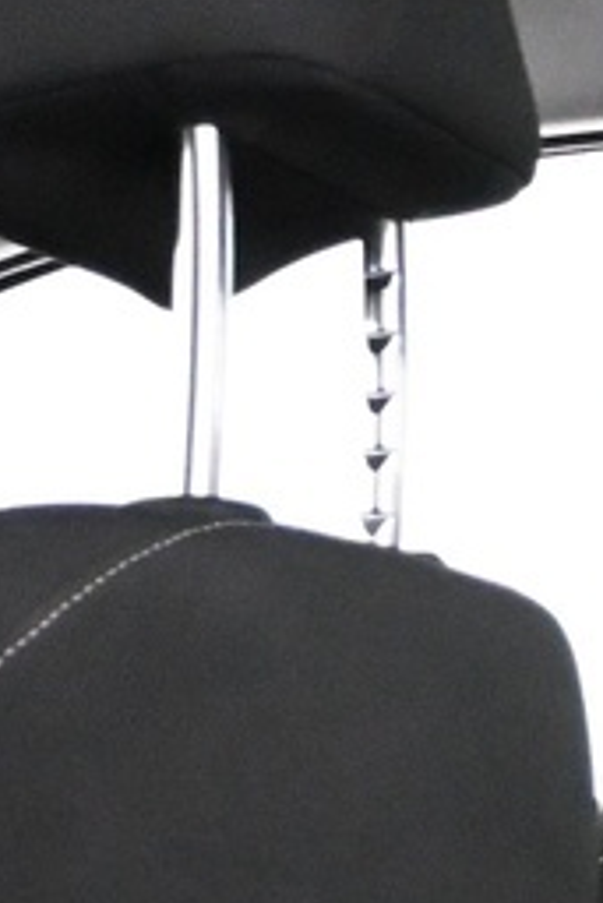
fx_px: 4520
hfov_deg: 6.9
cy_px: 952
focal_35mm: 180
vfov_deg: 11.3
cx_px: 1760
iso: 5600
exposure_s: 1/60
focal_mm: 19
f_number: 3.8
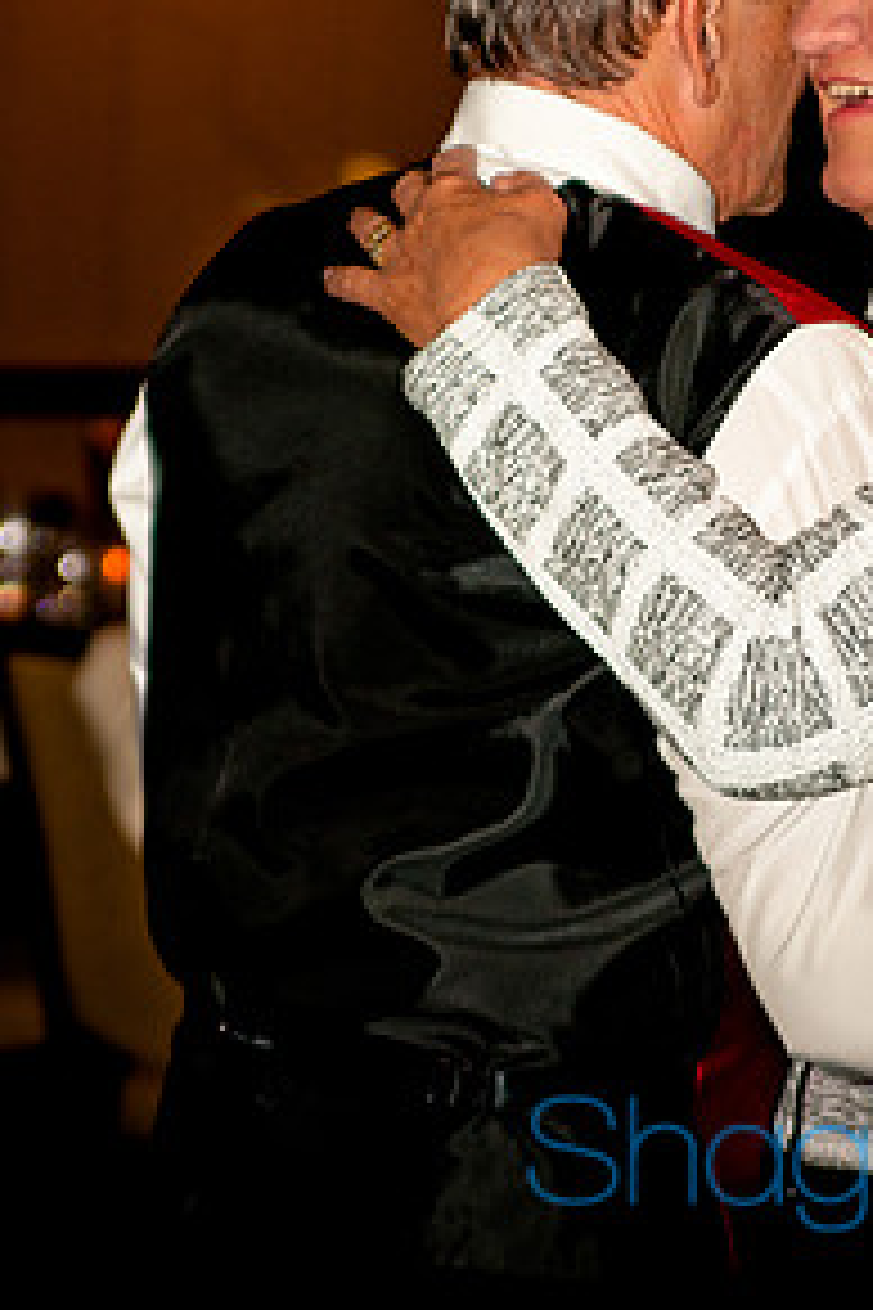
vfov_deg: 11.8
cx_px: 565
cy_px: 365
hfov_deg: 7.9
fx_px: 6320
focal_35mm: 174
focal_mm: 75
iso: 400
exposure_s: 1/200
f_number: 3.2
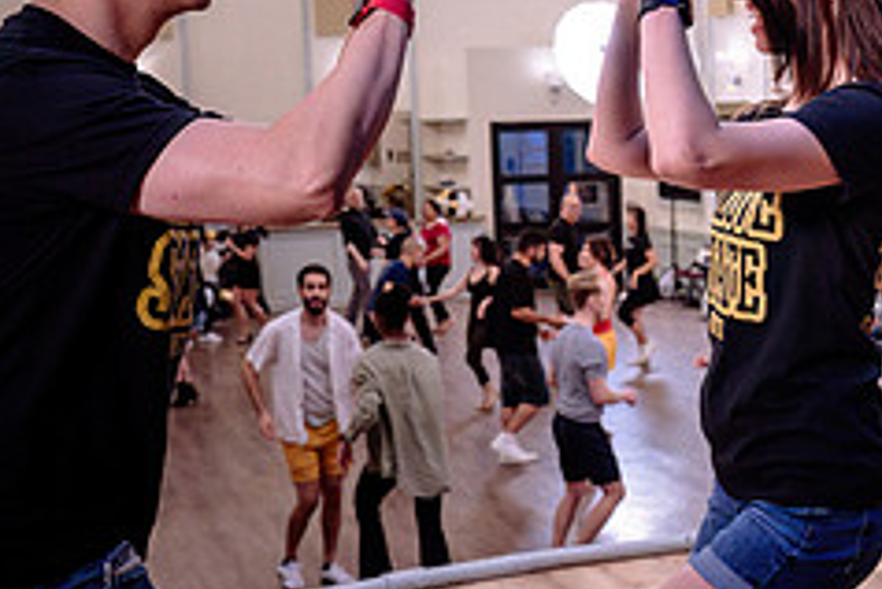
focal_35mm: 66
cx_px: 714
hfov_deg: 29.7
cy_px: 364
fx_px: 1618
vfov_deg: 20.6
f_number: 4
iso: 1600
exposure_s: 1/160
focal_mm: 24
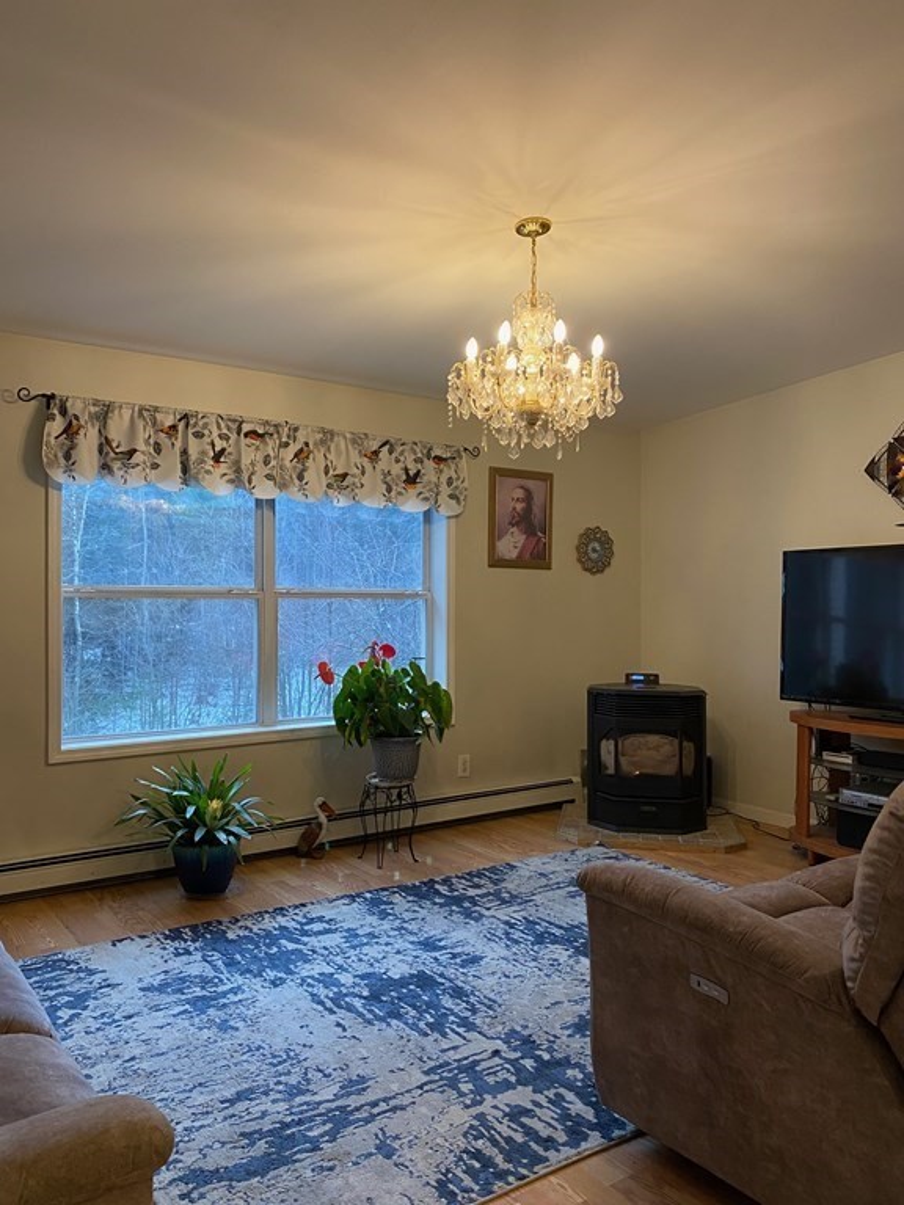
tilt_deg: +0.3
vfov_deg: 67.3
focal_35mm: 26
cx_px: 452
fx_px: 905
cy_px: 602
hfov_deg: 53.1
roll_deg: -0.4
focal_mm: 4.25
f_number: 1.8
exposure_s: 1/60
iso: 200
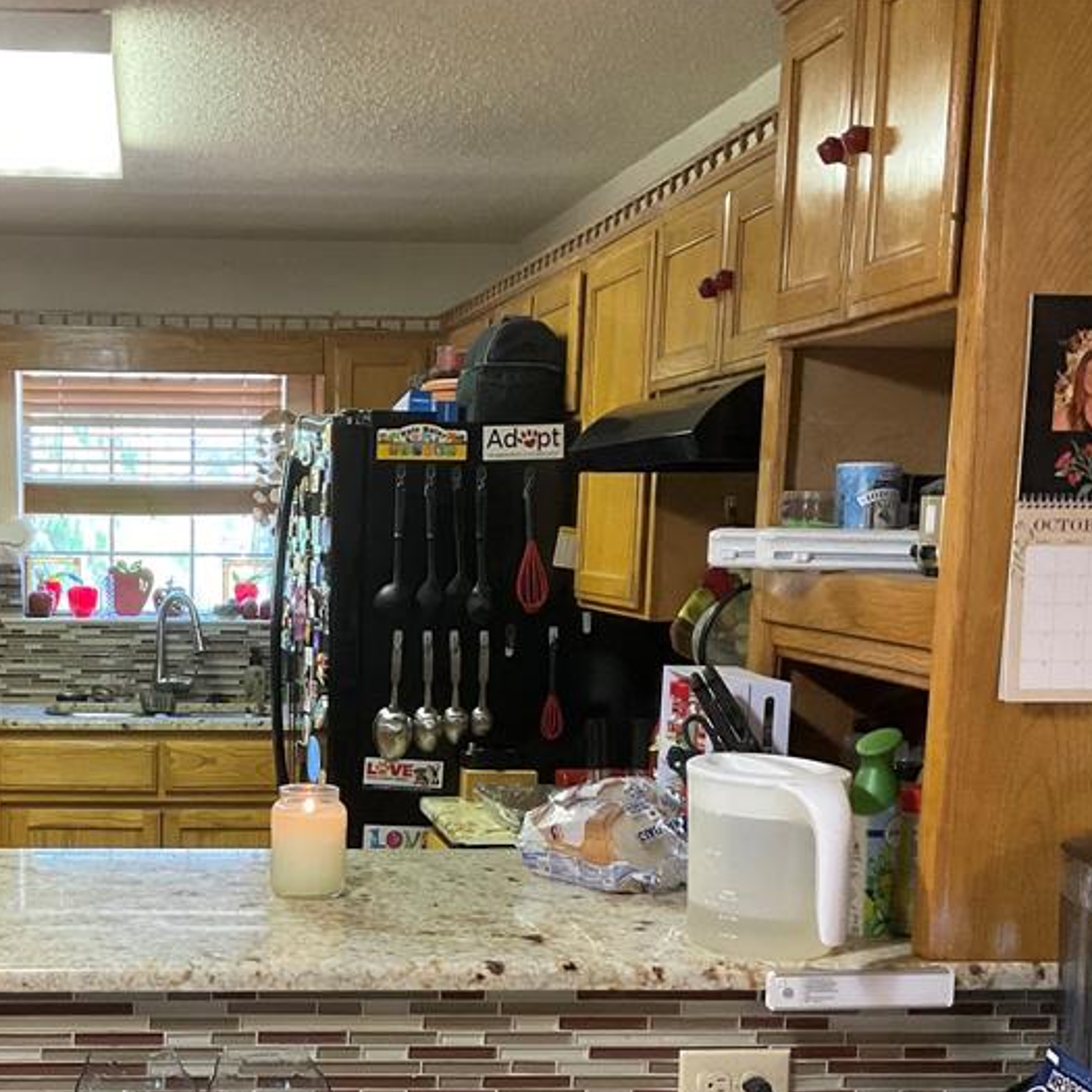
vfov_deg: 33.5
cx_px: 223
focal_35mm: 50
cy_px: 790
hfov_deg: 33.1
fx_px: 1785
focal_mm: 3
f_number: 1.8
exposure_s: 1/60
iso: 250
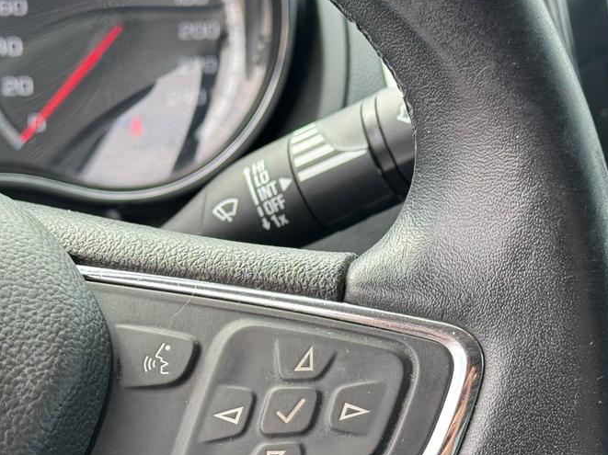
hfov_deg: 21.0
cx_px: 220
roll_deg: -1.0
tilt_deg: -21.9
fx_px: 1633
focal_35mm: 93
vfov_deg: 15.7
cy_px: 379
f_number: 1.78
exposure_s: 1/186
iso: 50
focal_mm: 6.76
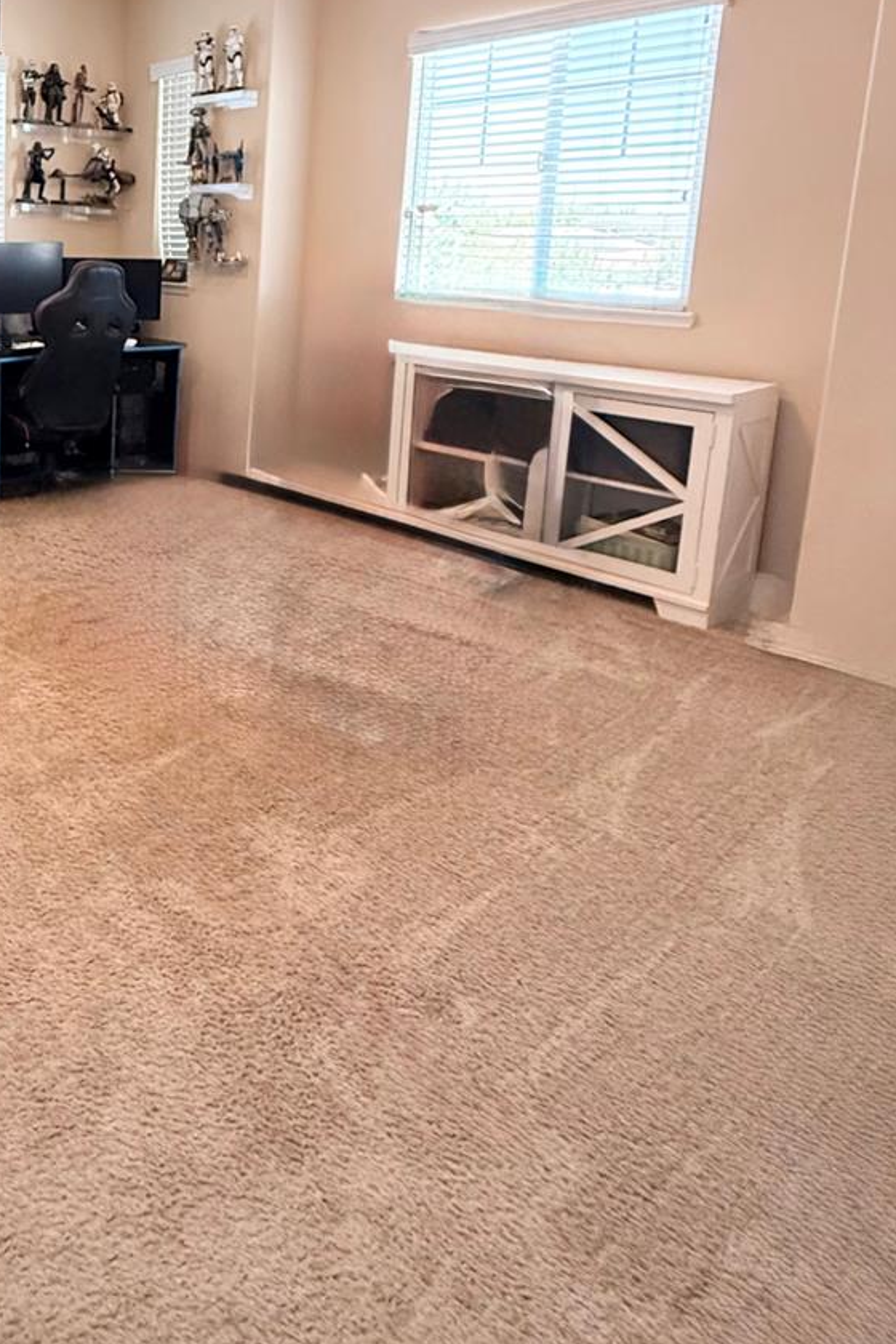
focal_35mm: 26
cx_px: 9
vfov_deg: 66.3
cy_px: 386
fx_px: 971
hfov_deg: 42.9
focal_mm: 2.22
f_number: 2.2
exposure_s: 1/120
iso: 500
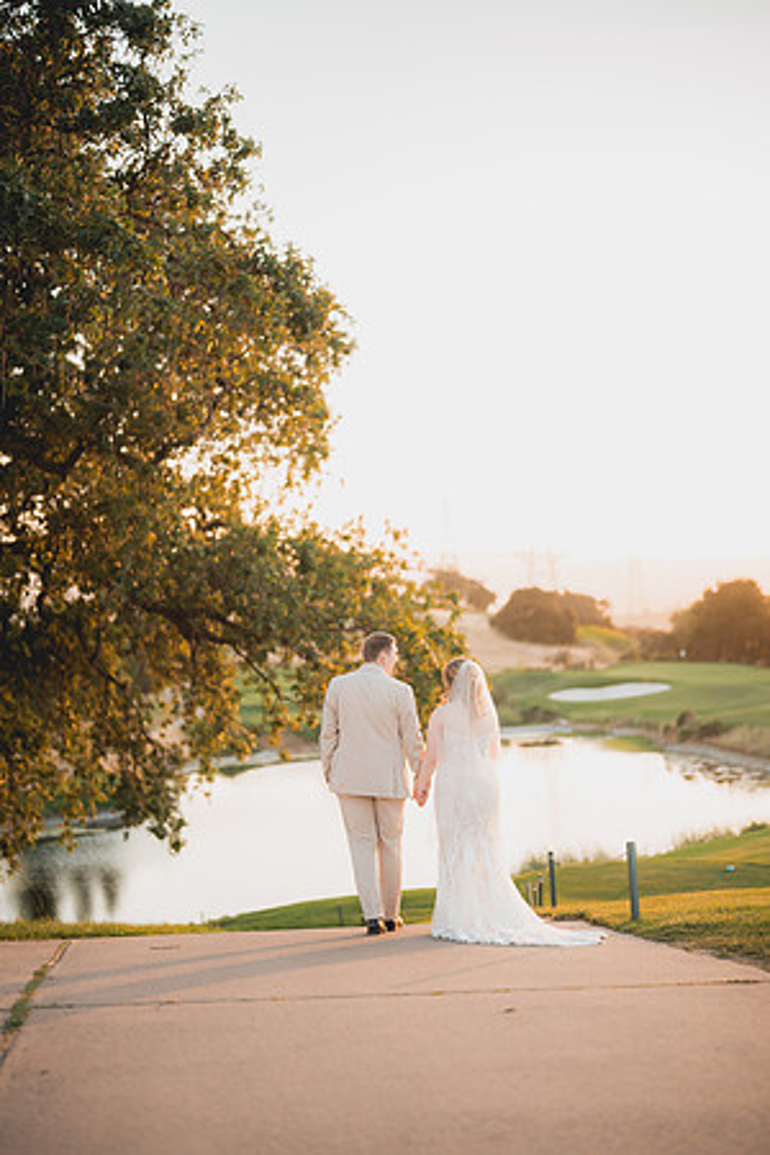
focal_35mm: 50
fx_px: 1604
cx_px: 385
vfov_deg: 39.6
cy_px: 578
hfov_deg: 27.0
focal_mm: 50
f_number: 1.2
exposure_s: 1/400
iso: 125
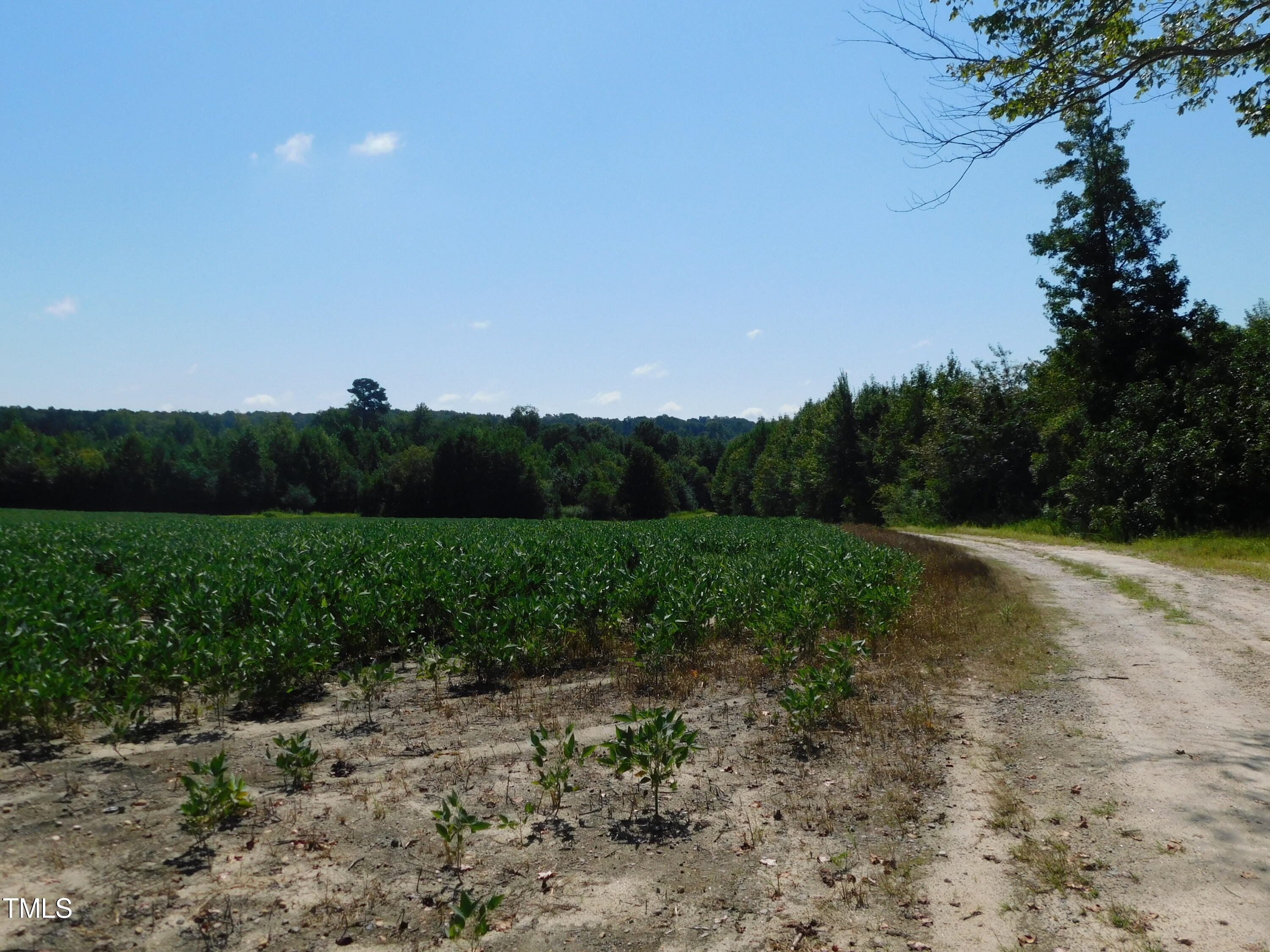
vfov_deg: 46.8
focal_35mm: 30
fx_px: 1101
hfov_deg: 60.0
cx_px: 635
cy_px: 476
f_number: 6.4
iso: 125
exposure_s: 1/800
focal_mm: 5.3
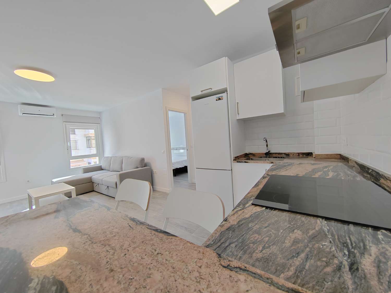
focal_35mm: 13
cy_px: 146
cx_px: 196
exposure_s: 1/50
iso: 200
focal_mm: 2.16
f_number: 2.2
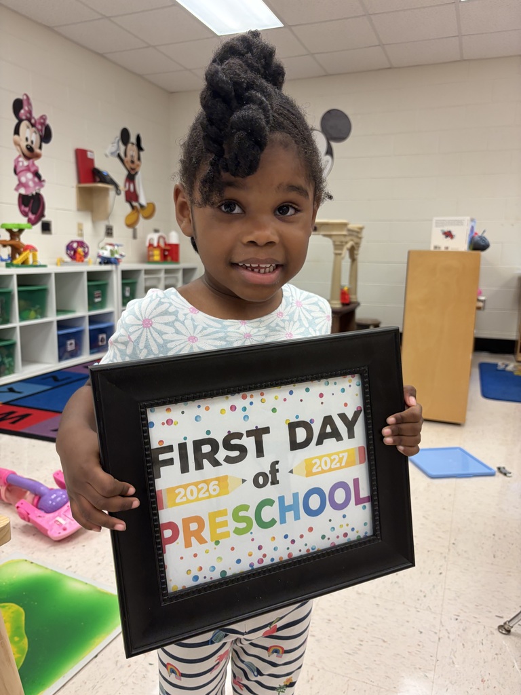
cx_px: 260
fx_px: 522
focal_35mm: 26
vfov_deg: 67.3
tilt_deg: -10.7
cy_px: 348
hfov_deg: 53.1
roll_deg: -1.5
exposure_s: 1/60
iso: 100
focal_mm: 5.96
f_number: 1.6
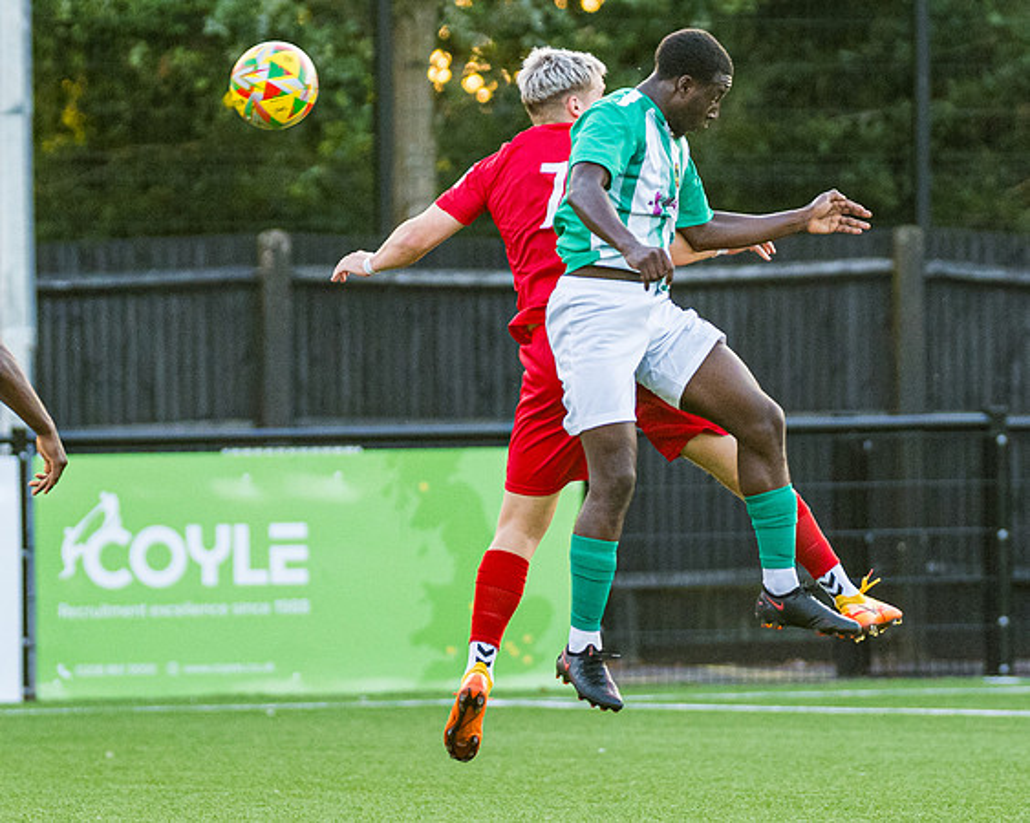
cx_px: 410
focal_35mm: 614
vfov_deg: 2.5
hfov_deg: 3.2
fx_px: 18710
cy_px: 416
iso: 1250
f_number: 2.8
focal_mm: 210
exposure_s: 1/1000
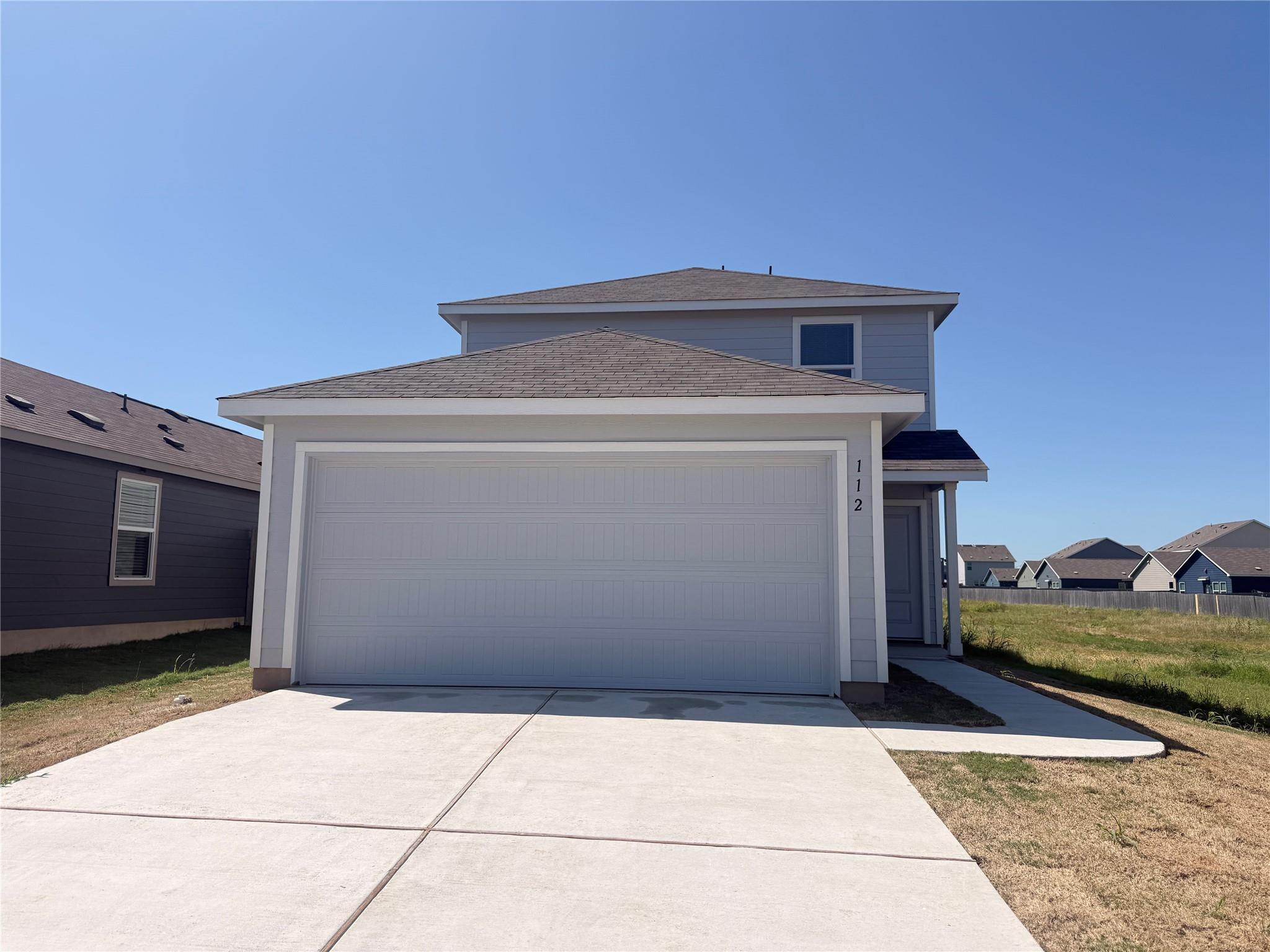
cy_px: 476
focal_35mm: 24
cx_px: 635
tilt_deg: +7.7
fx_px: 881
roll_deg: -1.0
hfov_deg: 71.6
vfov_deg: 56.8
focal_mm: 6.76
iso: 80
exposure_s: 1/4975
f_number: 1.78
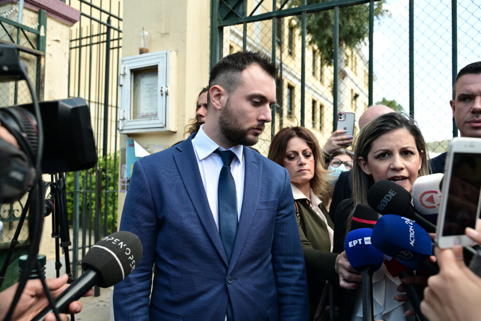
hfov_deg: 65.5
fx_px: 374
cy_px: 160
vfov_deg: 46.4
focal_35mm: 28
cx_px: 240
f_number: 4.5
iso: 400
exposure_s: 1/500
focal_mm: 28
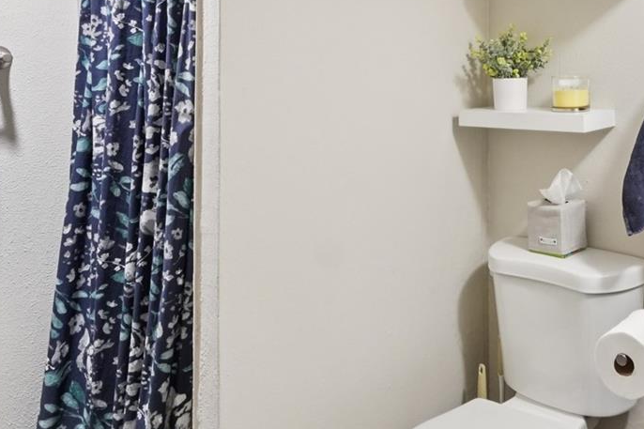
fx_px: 626
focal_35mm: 35
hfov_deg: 52.1
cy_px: 66
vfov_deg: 36.1
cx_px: 483
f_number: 8
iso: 800
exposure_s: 1/3.33
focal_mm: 10
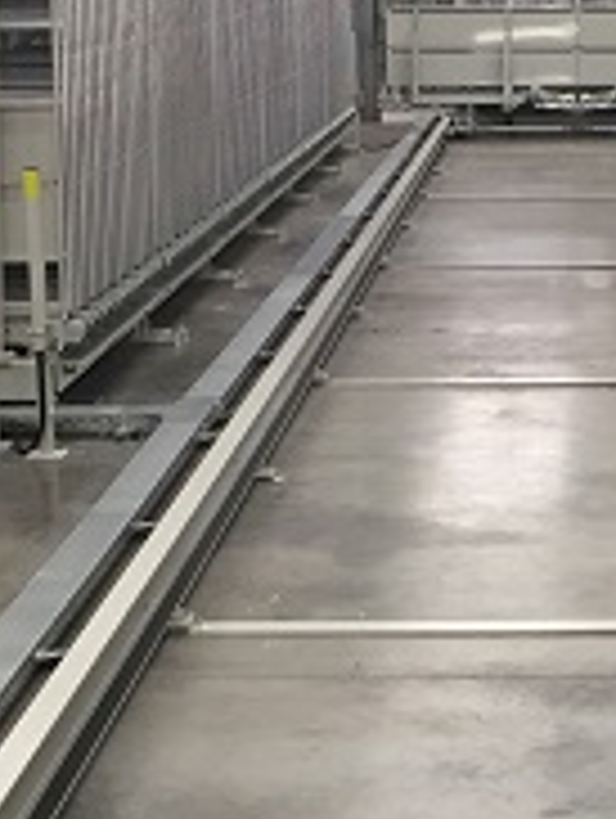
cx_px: 571
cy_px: 533
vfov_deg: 18.8
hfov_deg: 14.1
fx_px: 2462
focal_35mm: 104
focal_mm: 4.15
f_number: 2.2
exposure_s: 1/33
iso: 100
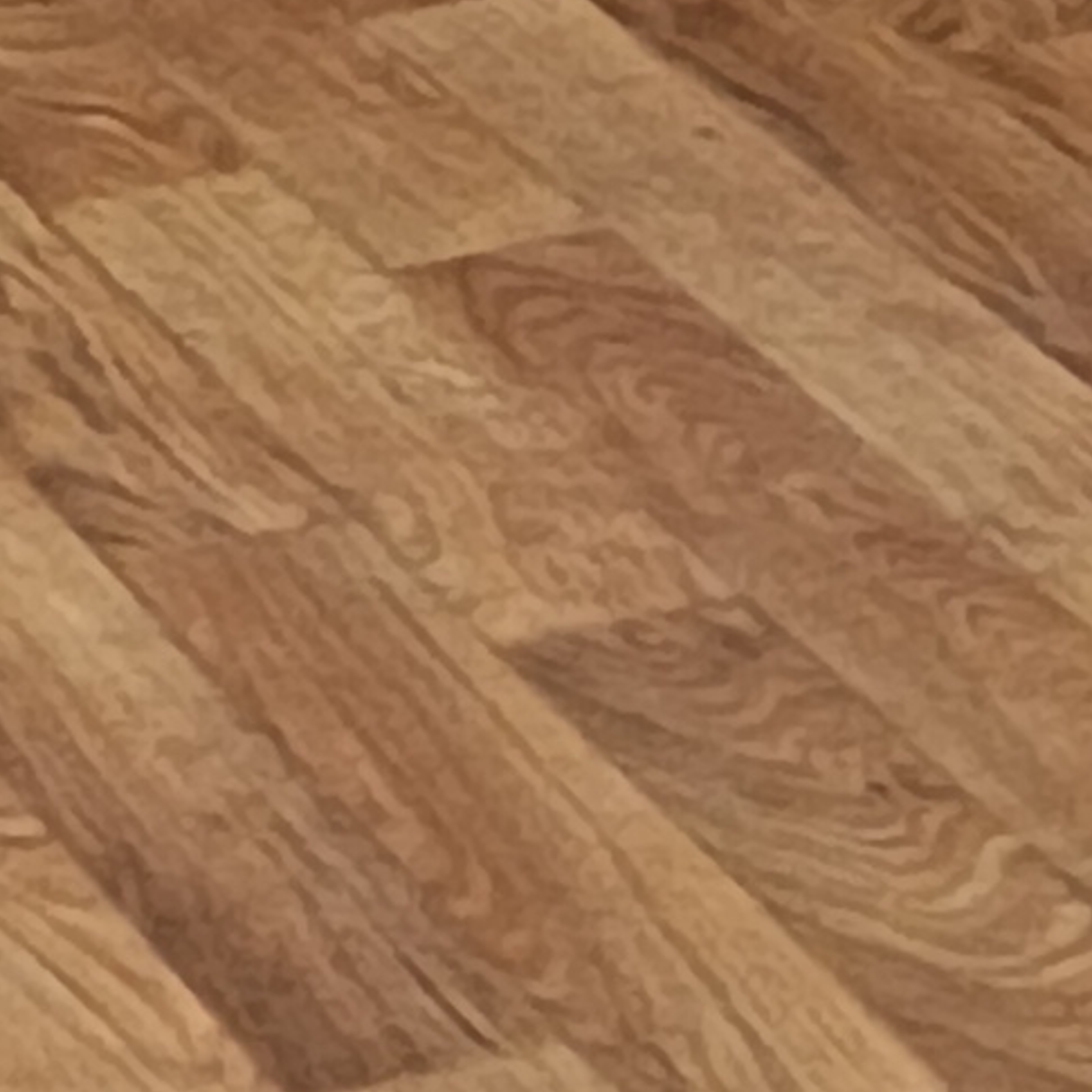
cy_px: -2910
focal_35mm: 276
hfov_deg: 6.3
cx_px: -467
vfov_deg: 5.7
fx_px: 9851
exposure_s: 1/50
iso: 1134
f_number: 1.75
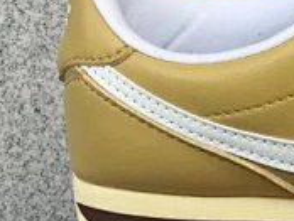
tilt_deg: -20.7
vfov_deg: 12.8
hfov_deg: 15.8
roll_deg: +0.3
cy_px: 224
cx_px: 449
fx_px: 970
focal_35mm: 114
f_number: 2.4
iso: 32
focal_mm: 3.3
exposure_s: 1/100
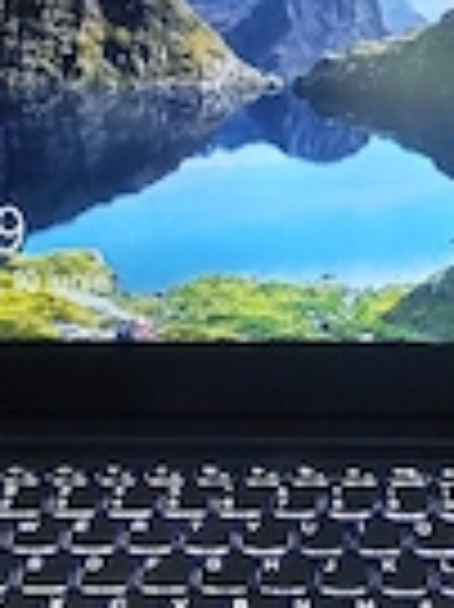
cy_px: 257
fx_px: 1244
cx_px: 256
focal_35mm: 71
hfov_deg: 20.7
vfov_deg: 27.4
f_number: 1.8
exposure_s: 1/40
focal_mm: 5.23
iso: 500
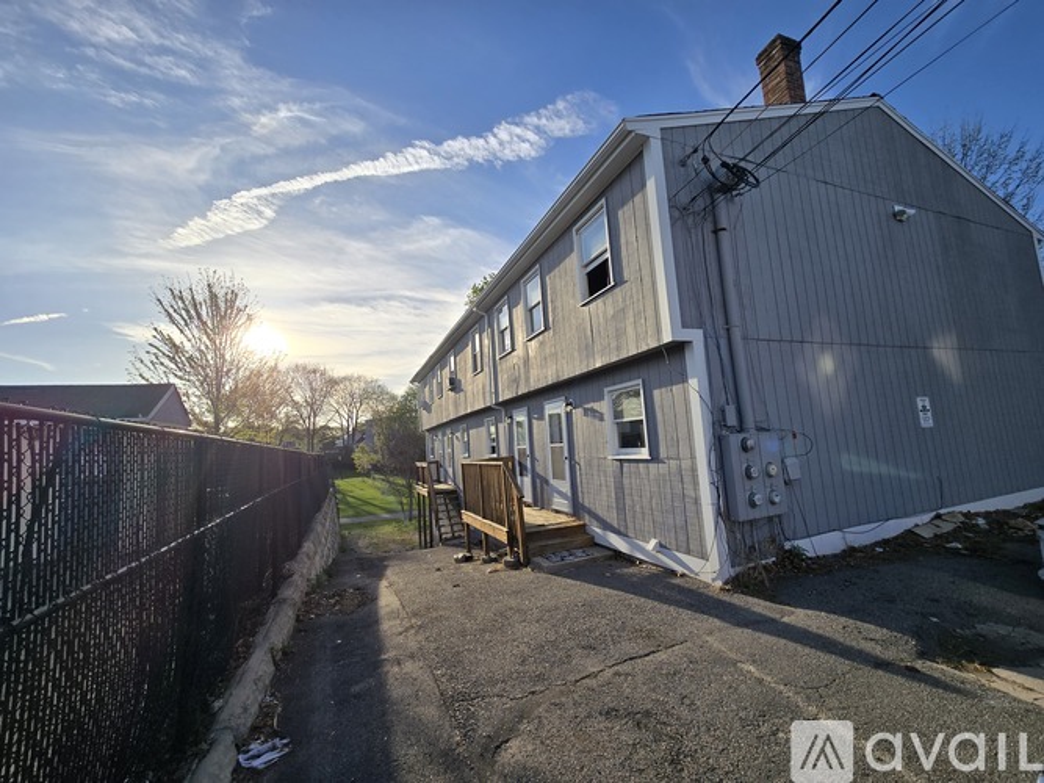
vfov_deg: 89.9
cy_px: 392
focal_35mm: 13
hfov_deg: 106.2
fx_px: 392
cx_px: 522
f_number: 2.2
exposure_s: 1/2339
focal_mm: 2.2
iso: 50
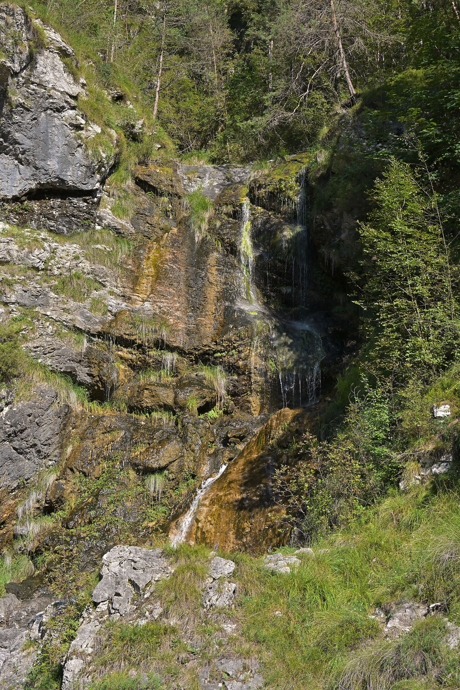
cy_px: 345
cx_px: 230
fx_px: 958
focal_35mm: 50
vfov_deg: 39.6
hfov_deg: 27.0
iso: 400
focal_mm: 50
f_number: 20
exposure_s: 1/100
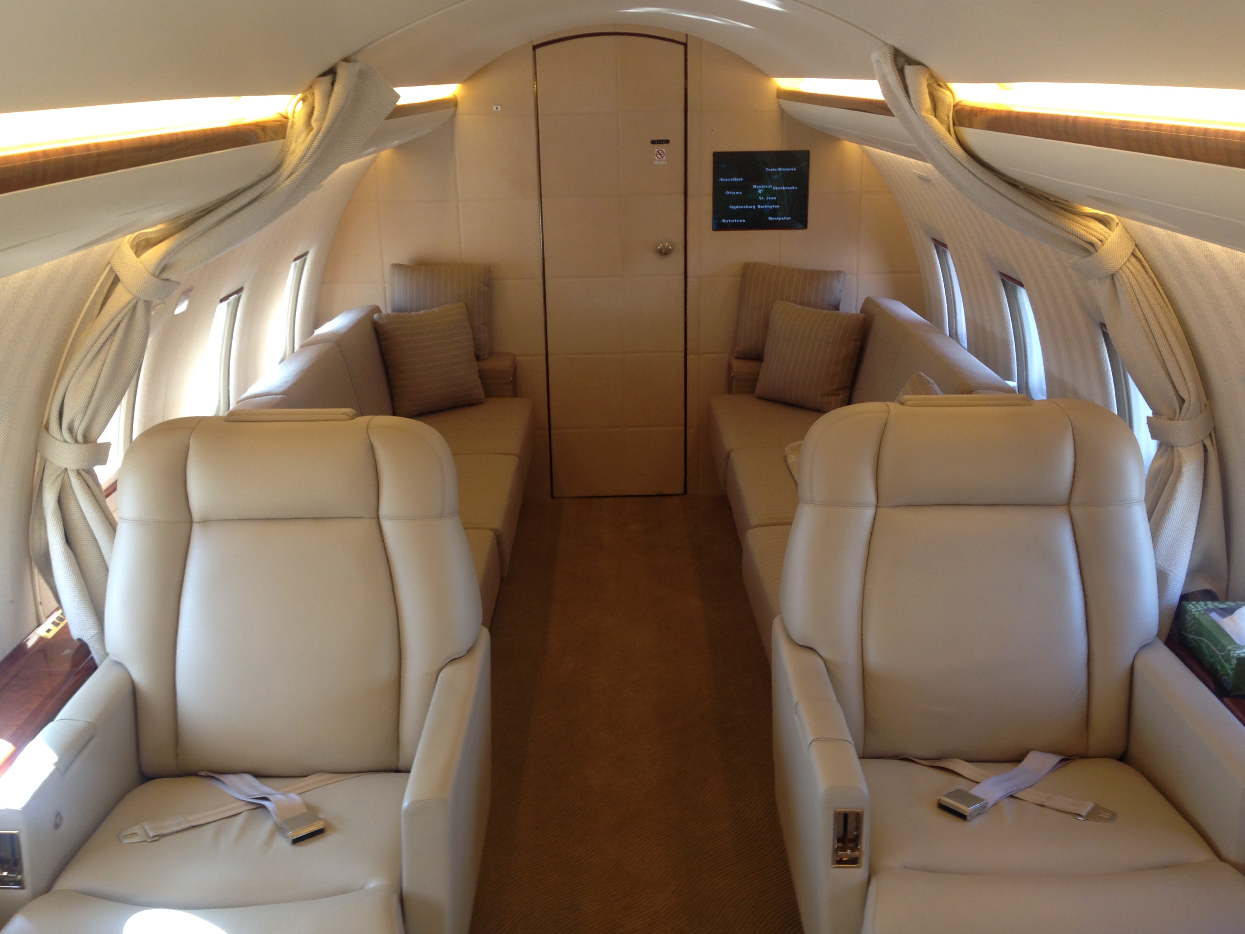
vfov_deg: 41.8
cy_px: 466
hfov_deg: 54.0
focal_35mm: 34
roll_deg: +1.7
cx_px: 624
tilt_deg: -19.5
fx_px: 1223
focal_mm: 4.12
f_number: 2.4
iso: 50
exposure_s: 1/30
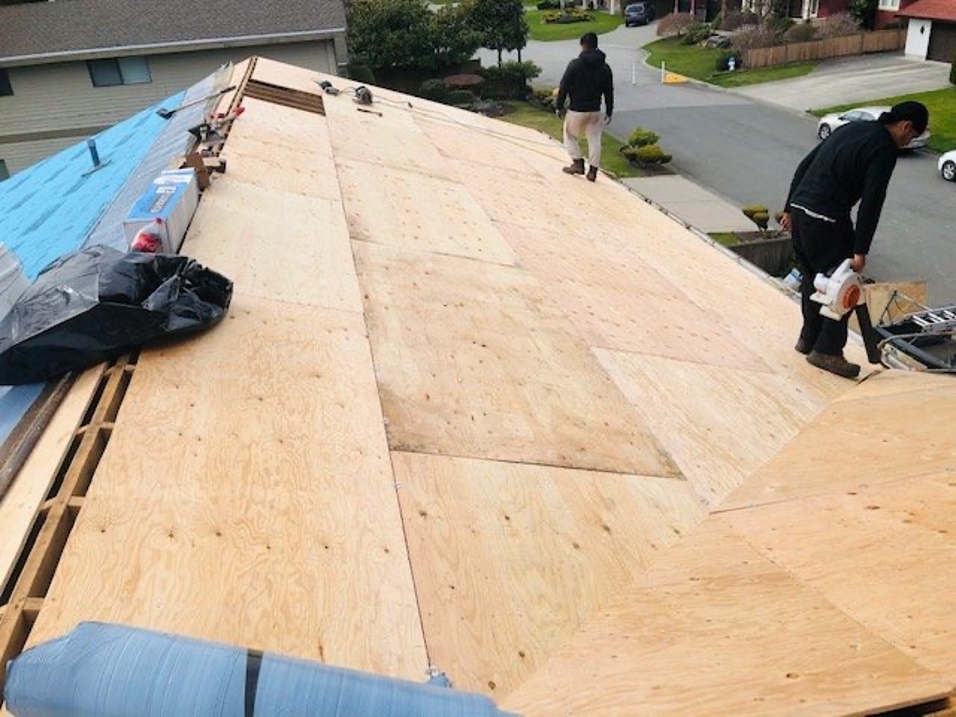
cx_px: 478
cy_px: 358
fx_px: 773
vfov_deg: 49.7
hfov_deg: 63.4
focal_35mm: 28
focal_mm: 3.99
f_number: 1.8
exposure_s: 1/1656
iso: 20
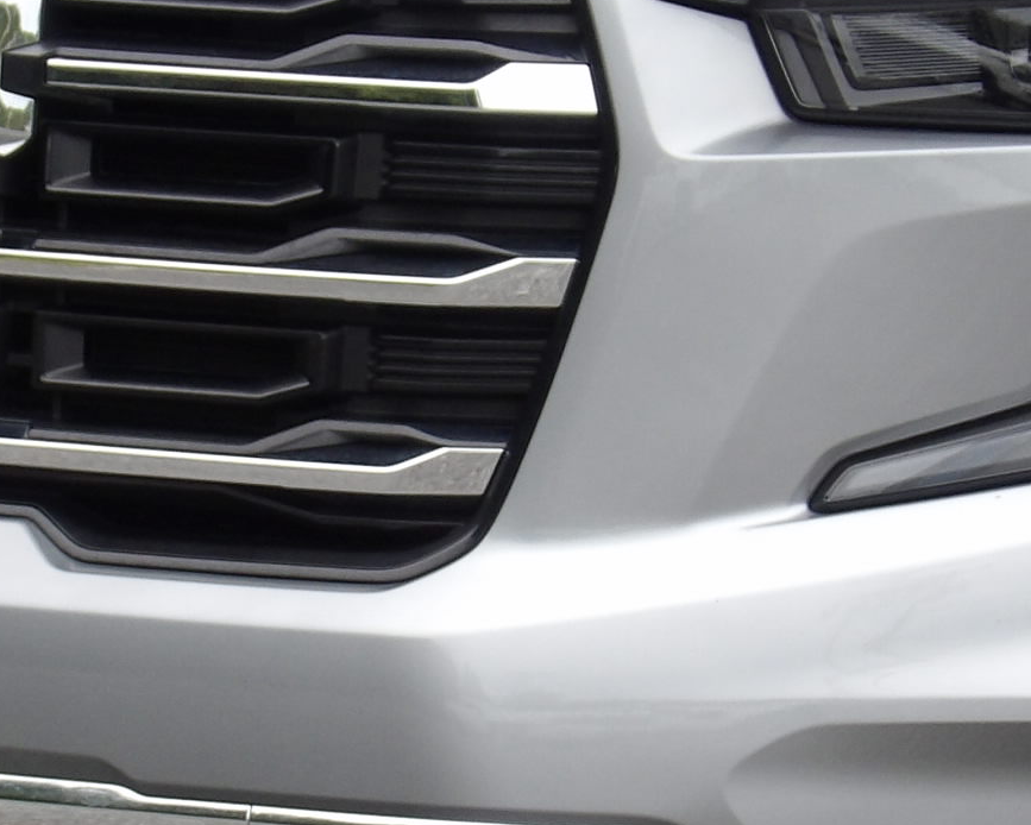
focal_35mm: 493
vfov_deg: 3.1
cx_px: 252
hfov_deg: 3.9
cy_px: 605
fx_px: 15047
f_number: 4.4
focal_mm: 30.2
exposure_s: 1/100
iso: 122
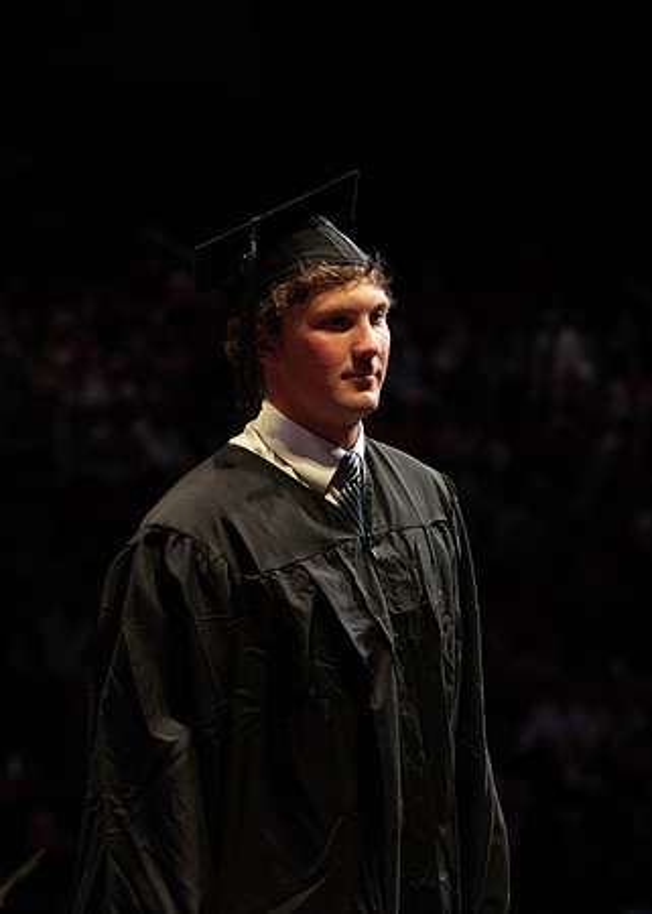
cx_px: 520
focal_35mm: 183
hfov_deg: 7.8
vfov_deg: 11.0
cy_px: 457
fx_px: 4756
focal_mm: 125
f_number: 4.5
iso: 1600
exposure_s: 1/320
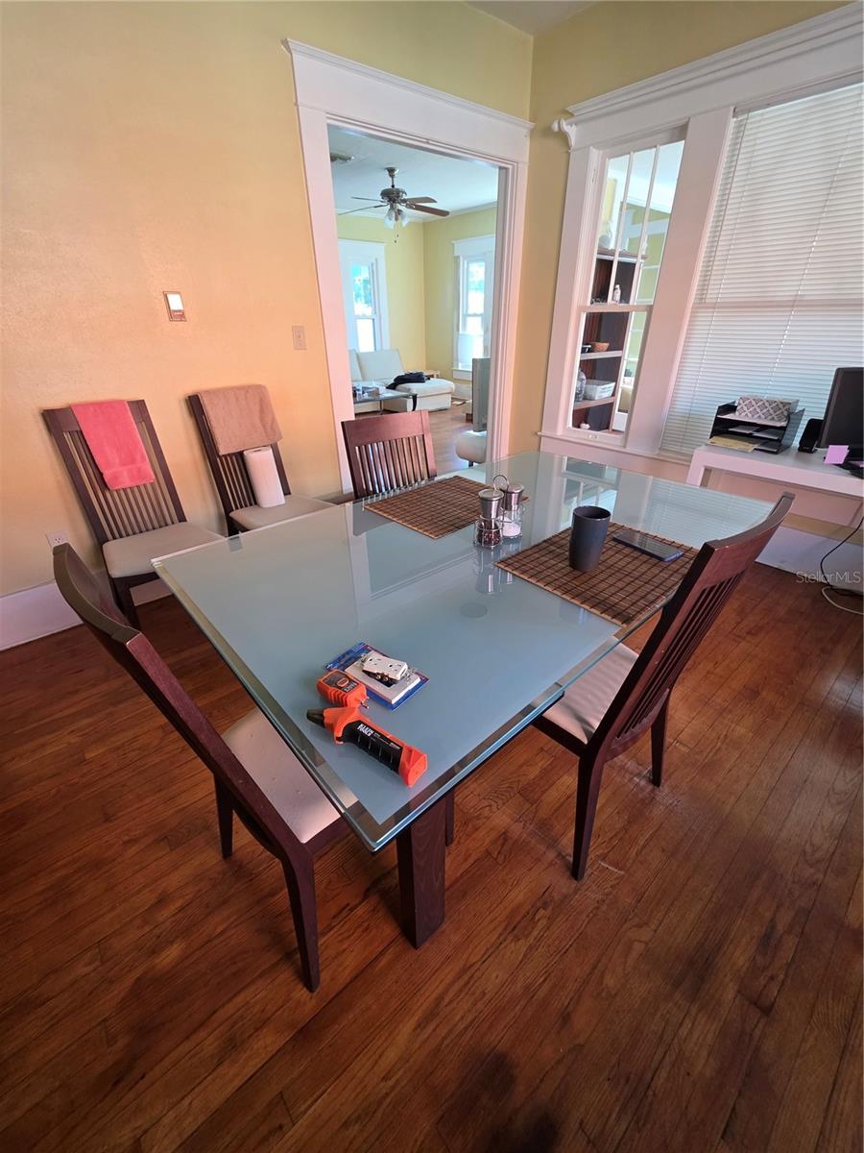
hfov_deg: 89.9
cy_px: 576
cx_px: 432
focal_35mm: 13
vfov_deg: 106.2
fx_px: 433
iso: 160
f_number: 1.9
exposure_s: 1/120
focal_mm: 2.2
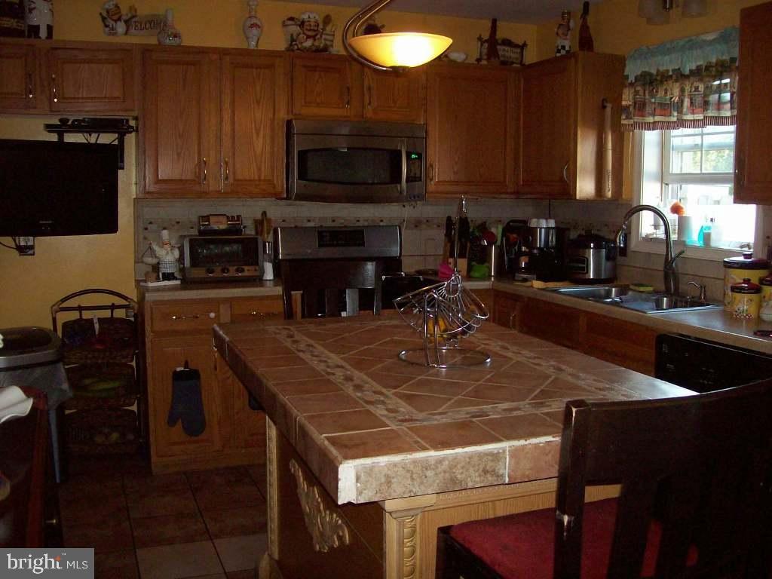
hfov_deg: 51.4
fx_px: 803
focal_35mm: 36
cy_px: 290
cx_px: 386
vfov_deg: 39.7
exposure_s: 1/64
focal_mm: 6
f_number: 2.7
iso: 140
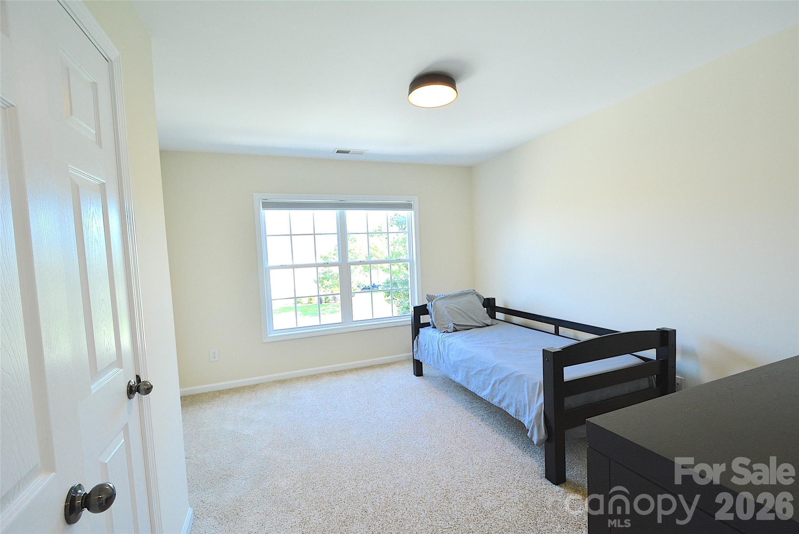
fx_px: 333
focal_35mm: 15
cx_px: 400
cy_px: 267
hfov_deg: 100.4
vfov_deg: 77.4
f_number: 5
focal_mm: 10
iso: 500
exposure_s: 1/100
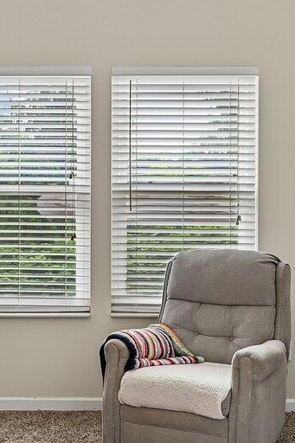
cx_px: 109
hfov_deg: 24.1
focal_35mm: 56
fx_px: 689
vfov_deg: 35.6
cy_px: 208
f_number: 4
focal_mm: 14
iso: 400
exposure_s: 1/60
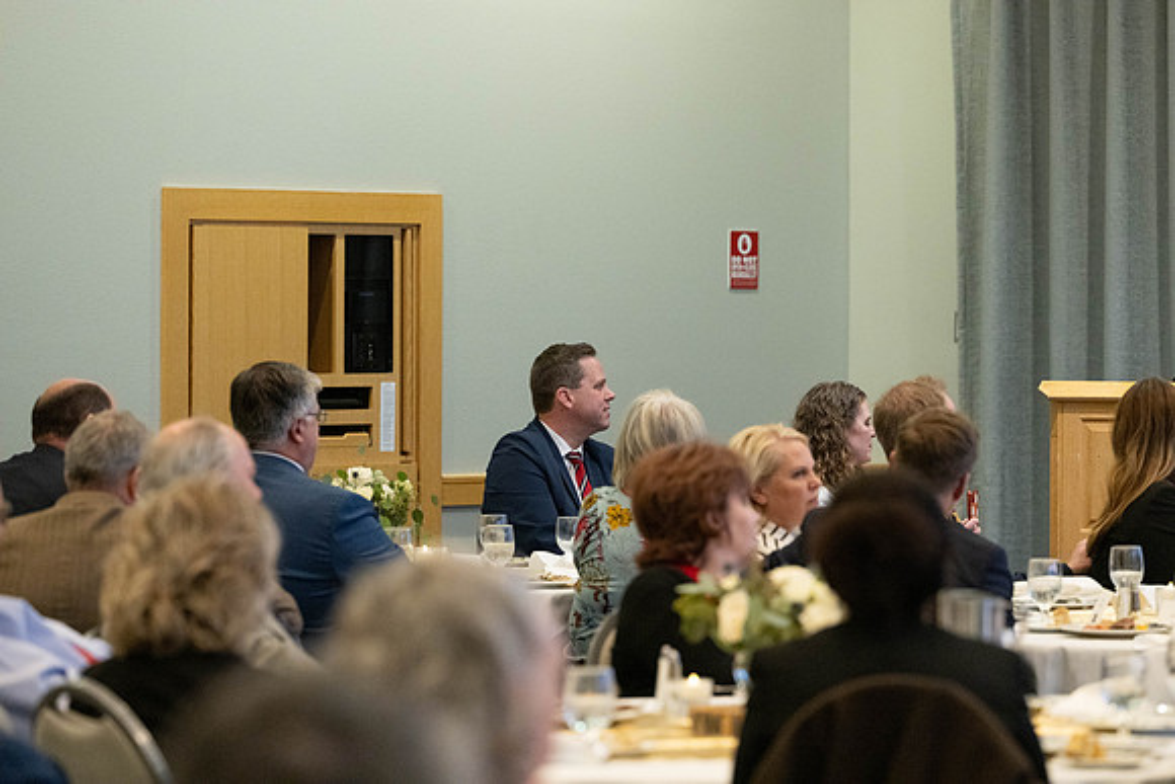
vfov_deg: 8.3
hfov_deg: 12.4
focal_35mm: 165
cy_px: 392
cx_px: 588
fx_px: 5395
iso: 3200
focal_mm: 165
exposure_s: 1/320
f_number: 4
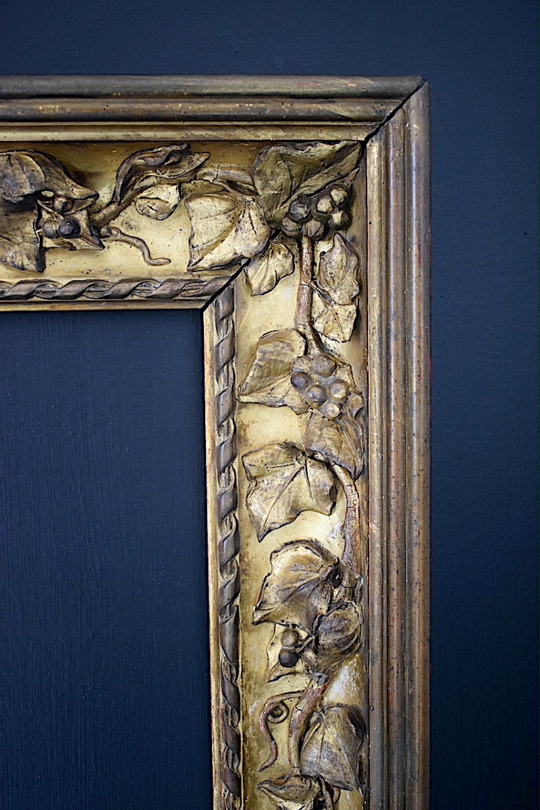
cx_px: 270
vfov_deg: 43.6
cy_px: 405
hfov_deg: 29.9
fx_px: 1012
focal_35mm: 45
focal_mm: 30
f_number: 4.2
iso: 2000
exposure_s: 1/60
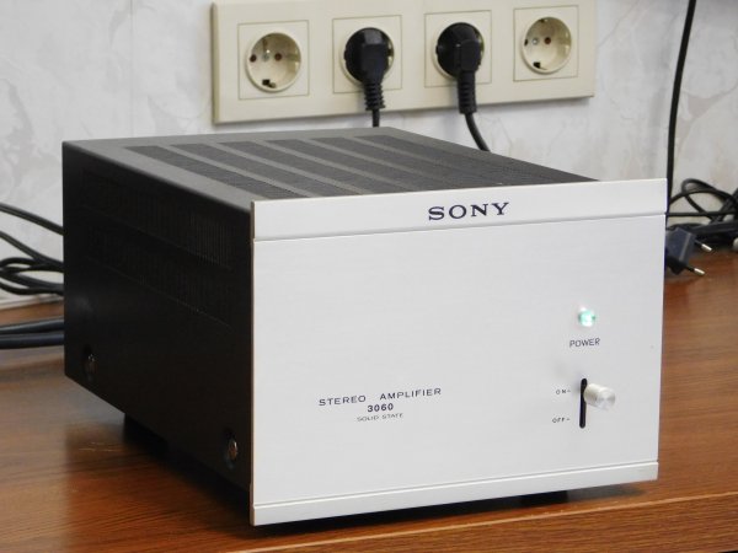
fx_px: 2452
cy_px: 276
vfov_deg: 12.9
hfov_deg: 17.1
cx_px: 369
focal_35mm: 115
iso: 800
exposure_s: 1/25
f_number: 4.8
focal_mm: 20.3
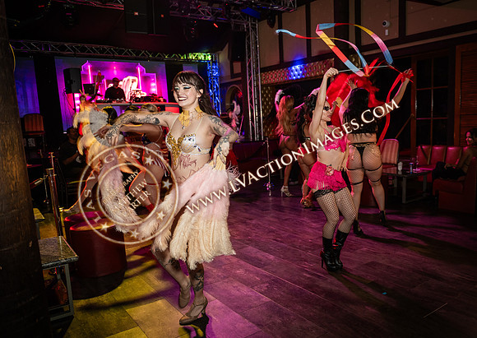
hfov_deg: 60.1
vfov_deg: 44.9
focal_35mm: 30
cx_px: 280
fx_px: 409
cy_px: 182
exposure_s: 1/100
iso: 1250
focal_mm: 26
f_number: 2.8
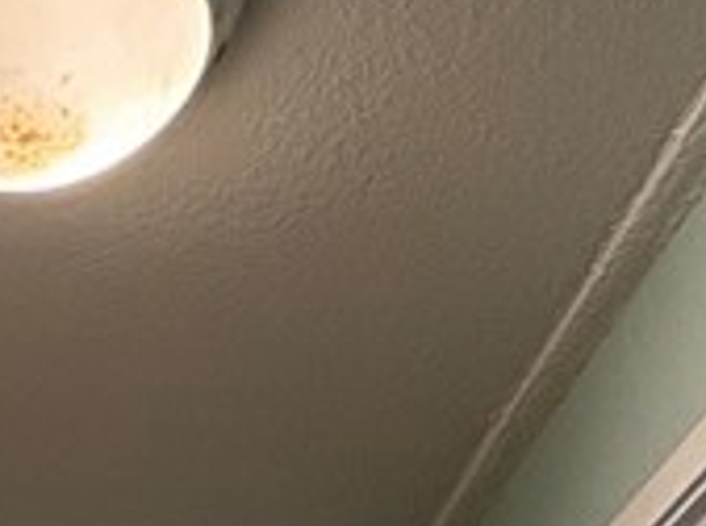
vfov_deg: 12.5
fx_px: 1730
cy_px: 1344
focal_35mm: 85
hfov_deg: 21.9
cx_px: -58
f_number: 2.2
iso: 125
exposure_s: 1/60
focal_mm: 2.22
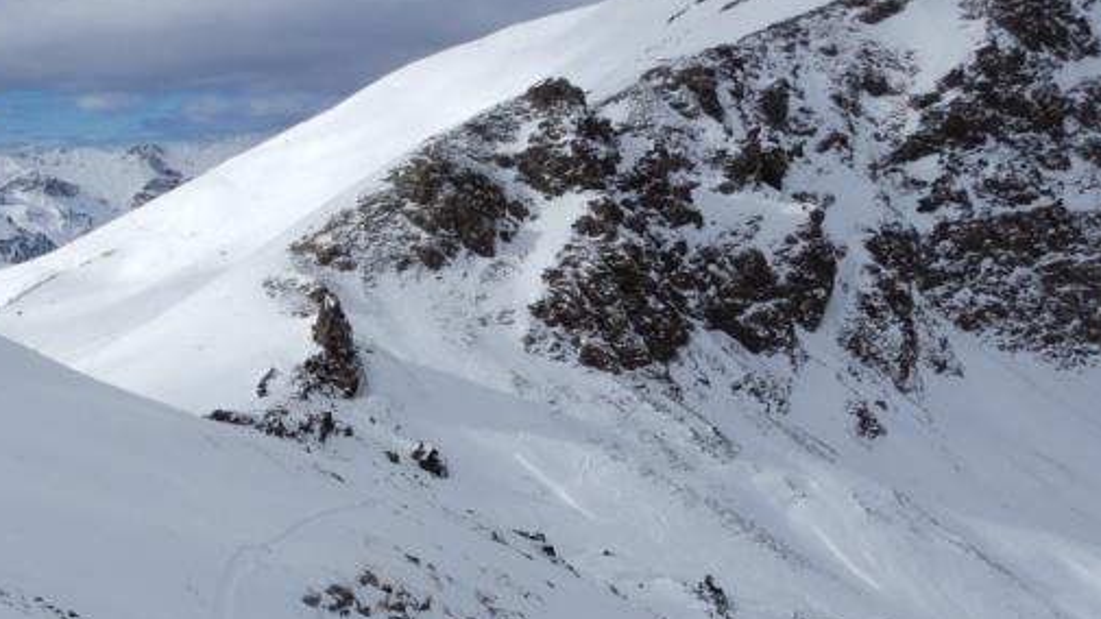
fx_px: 1547
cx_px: 251
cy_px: 543
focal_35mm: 53
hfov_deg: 38.0
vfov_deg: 22.2
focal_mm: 4.3
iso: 80
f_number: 4.5
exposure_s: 1/2000
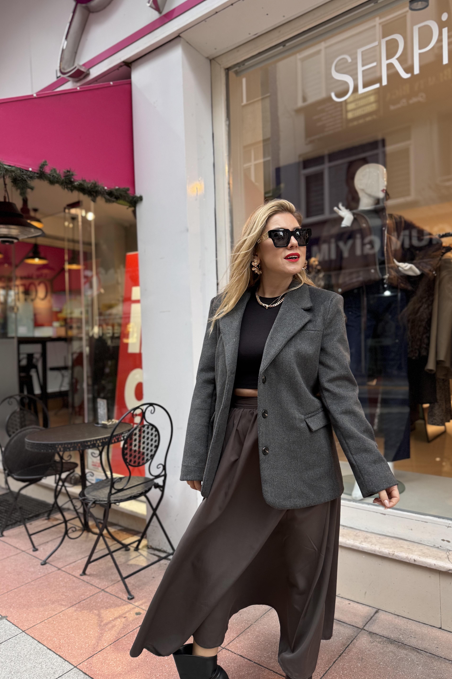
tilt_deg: -1.2
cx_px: 249
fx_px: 471
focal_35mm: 25
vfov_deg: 71.5
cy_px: 340
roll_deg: +0.6
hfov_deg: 51.2
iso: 160
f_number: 1.78
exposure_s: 1/121
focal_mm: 6.76
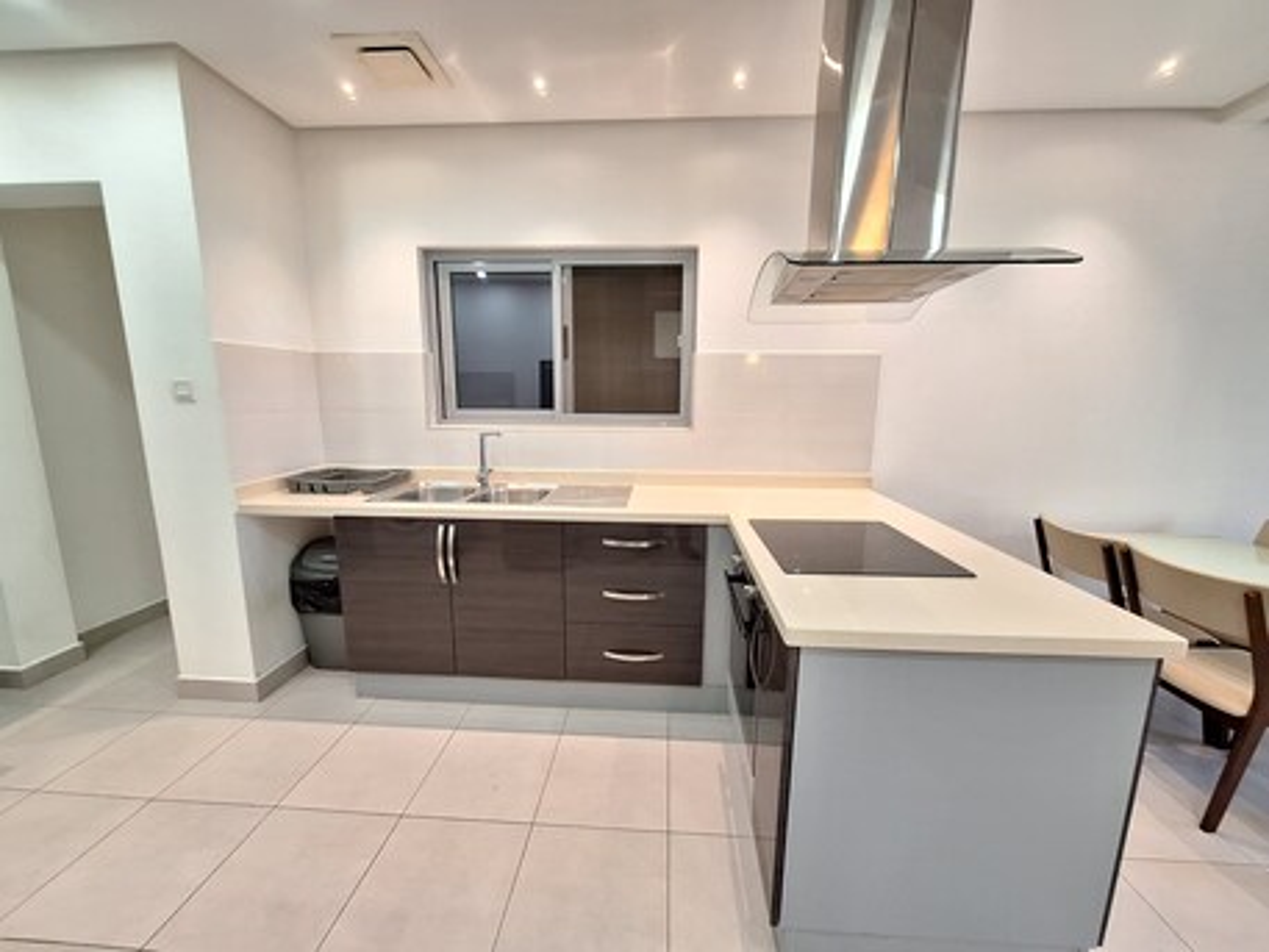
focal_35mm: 13
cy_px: 476
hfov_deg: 106.2
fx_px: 477
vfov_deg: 89.9
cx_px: 634
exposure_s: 1/30
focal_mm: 1.74
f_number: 2.2
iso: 200
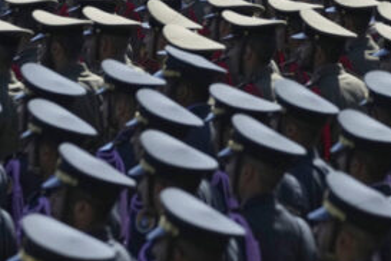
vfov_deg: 2.5
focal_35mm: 556
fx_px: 6038
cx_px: 229
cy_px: -89
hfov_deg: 3.7
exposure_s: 1/3200
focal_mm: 198
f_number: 9
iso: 1000
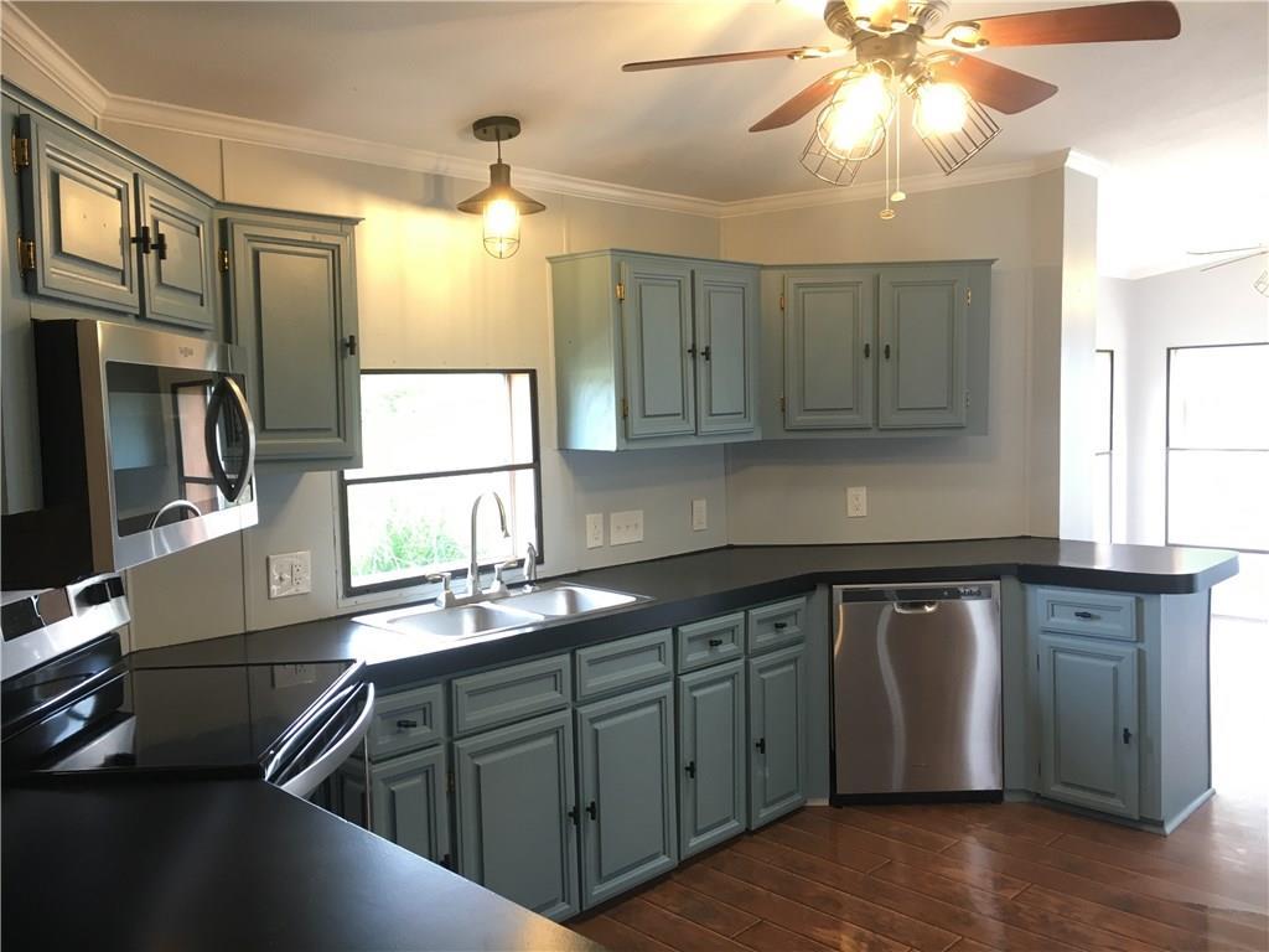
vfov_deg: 48.2
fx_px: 1063
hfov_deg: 61.7
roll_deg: +1.9
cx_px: 634
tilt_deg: -4.3
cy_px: 476
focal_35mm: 29
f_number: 2.2
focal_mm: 4.15
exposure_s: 1/30
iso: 64
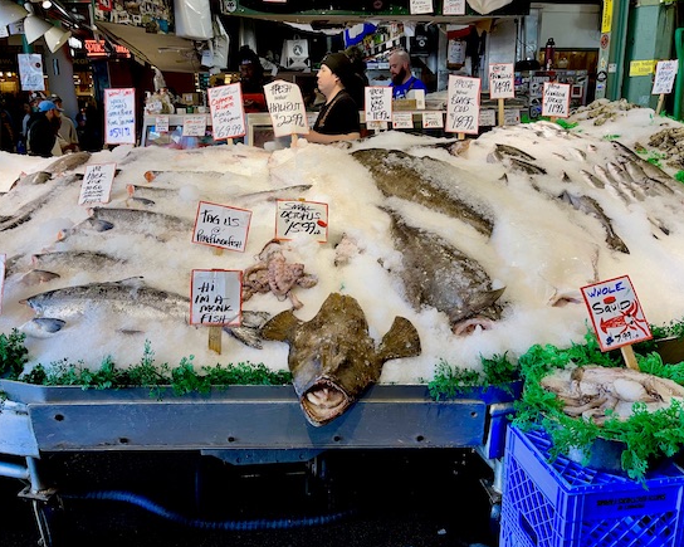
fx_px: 567
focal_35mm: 28
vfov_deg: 51.5
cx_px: 343
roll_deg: +2.3
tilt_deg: -15.6
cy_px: 270
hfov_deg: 62.2
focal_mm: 5.1
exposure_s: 1/141
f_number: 1.6
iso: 32
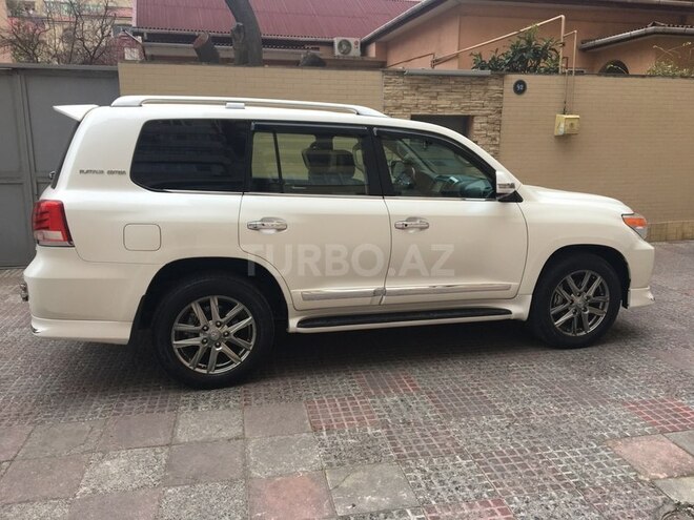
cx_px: 347
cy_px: 260
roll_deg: +0.1
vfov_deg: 48.2
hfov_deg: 61.7
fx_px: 581
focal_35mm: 29
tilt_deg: -10.3
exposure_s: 1/100
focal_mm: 4.15
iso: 40
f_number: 2.2
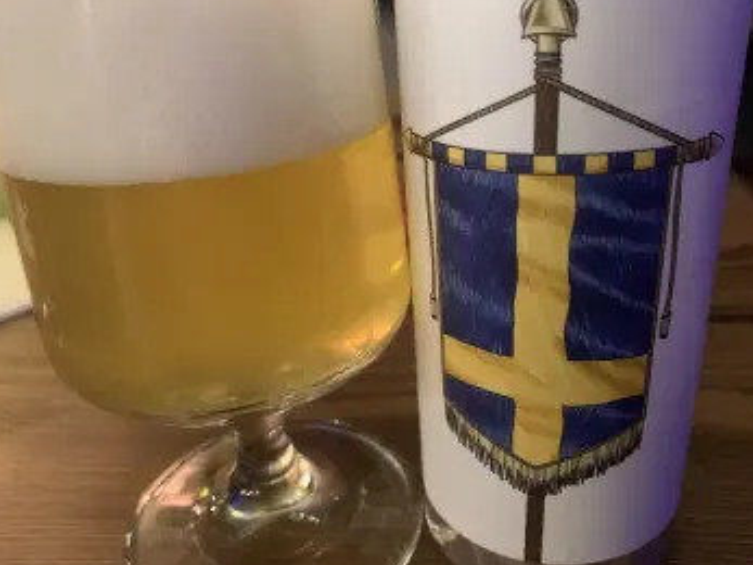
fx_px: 652
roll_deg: +3.5
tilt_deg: -26.8
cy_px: 291
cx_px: 417
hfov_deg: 59.8
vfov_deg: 46.8
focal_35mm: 30
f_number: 1.8
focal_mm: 4.25
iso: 640
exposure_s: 1/25
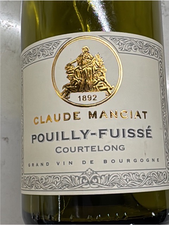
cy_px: 112
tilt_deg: -78.4
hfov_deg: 49.7
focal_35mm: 28
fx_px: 182
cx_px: 84
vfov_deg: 63.4
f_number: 2.2
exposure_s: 1/120
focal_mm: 2.22
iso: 64
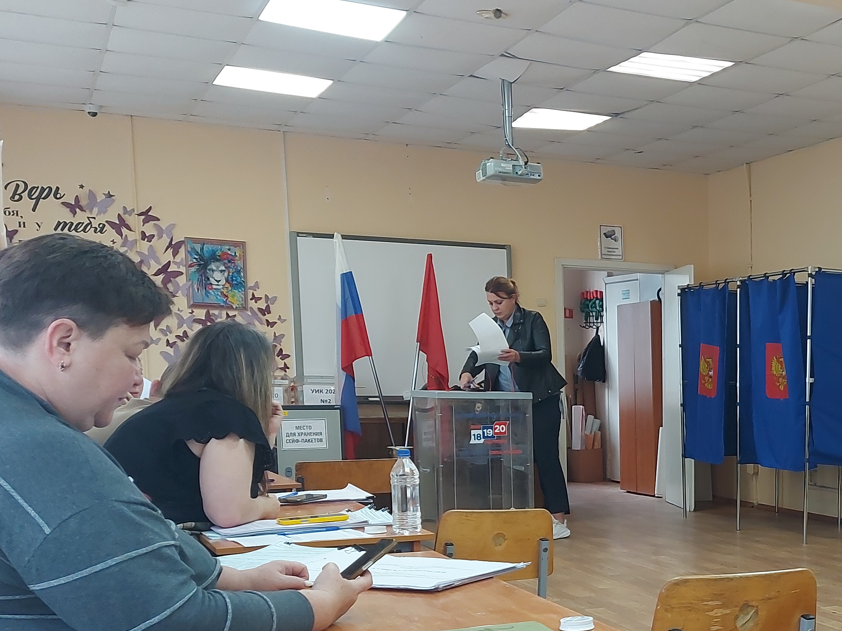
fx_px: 1241
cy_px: 515
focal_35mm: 51
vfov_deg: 27.9
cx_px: 809
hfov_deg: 34.6
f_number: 1.8
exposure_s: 1/50
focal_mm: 5.23
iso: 80
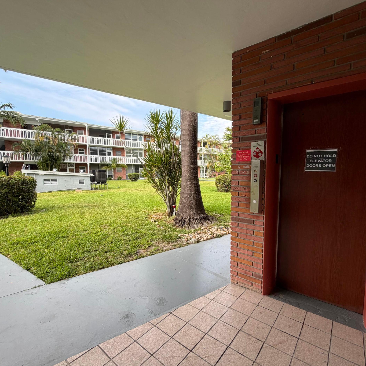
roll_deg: +0.8
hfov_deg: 83.9
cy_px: 188
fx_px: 203
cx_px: 192
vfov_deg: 83.9
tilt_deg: -5.0
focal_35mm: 17
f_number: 2.2
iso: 40
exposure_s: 1/244
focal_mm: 2.22
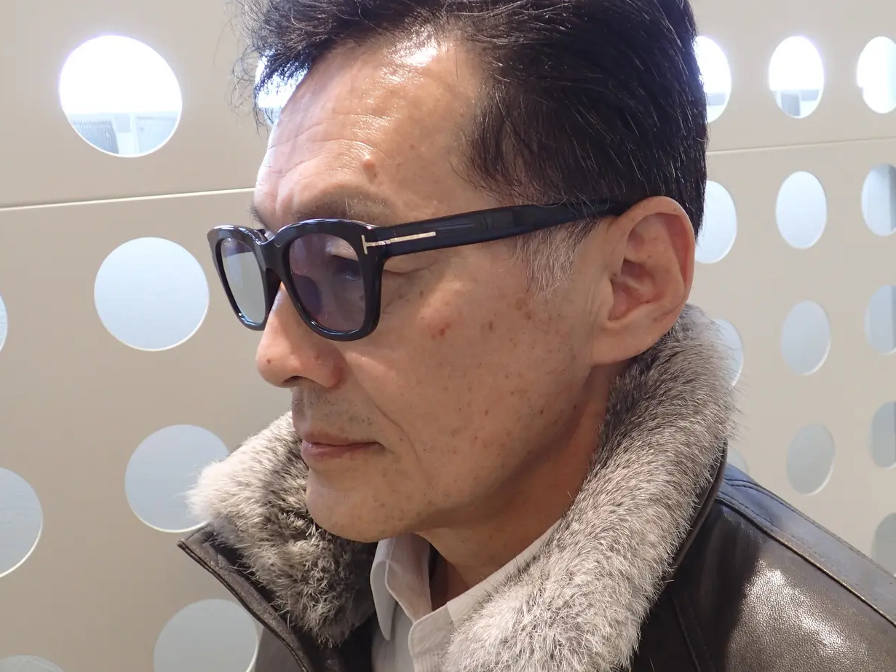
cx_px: 505
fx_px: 1009
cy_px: 389
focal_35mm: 39
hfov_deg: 47.8
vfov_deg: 36.7
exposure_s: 1/60
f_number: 2.3
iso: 125
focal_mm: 5.5
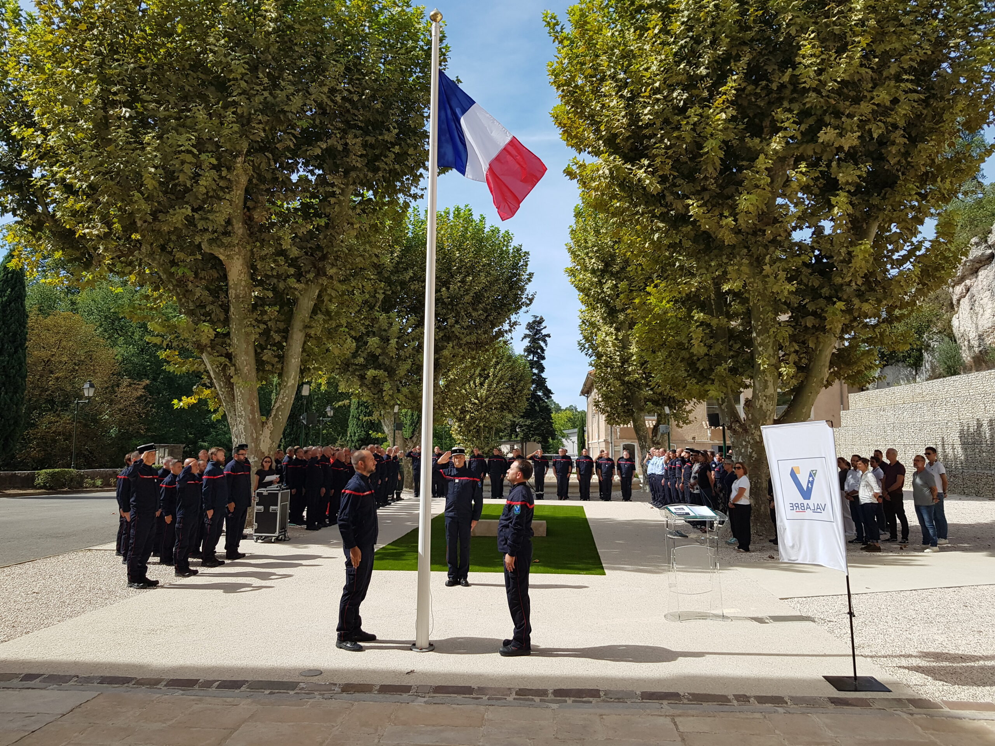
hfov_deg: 67.3
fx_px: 747
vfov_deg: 53.1
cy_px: 373
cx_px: 498
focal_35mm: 26
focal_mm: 4.2
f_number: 1.7
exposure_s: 1/1816
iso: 40
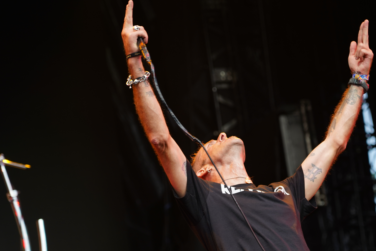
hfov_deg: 13.3
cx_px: 207
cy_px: 170
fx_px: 1608
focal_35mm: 154
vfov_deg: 8.9
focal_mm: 105
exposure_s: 1/125
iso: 320
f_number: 4
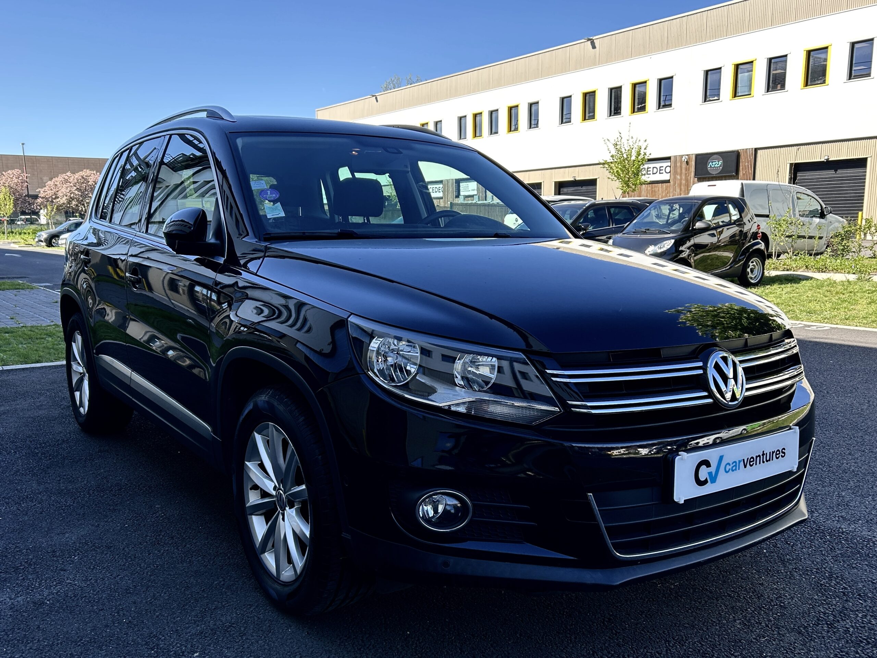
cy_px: 329
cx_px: 438
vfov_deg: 53.1
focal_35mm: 26
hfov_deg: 67.3
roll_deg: +1.6
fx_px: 659
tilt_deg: -9.4
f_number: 1.5
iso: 50
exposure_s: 1/1009
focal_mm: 5.7
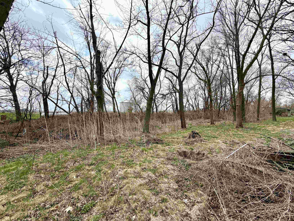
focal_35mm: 14
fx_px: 119
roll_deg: +0.6
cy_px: 110
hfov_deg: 102.1
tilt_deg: +0.9
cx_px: 147
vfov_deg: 85.7
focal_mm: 2.22
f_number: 2.2
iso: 25
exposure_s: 1/1050
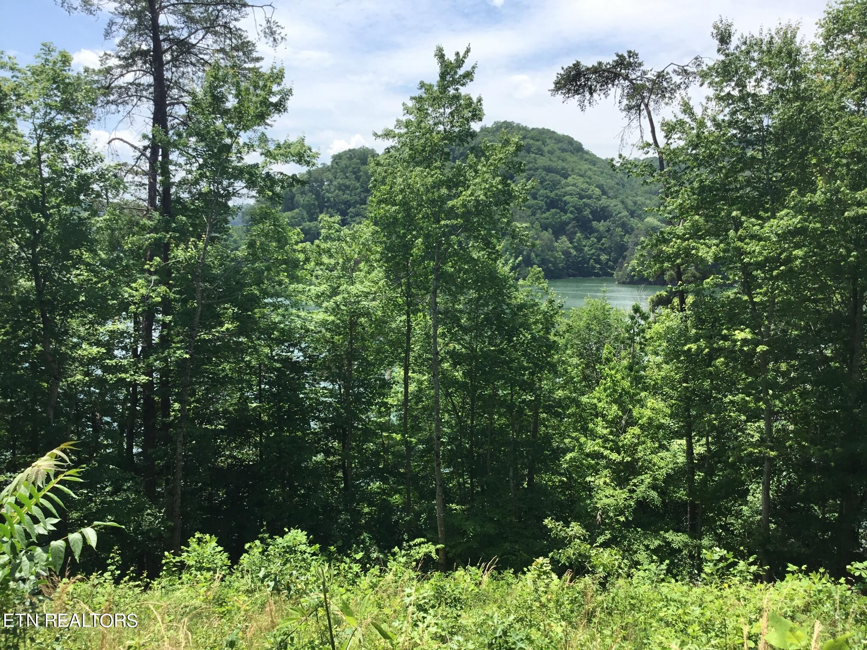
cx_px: 434
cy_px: 325
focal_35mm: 31
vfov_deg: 45.4
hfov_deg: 58.4
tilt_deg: -6.2
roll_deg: -0.8
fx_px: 776
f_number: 2.4
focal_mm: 3.3
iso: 25
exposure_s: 1/1087
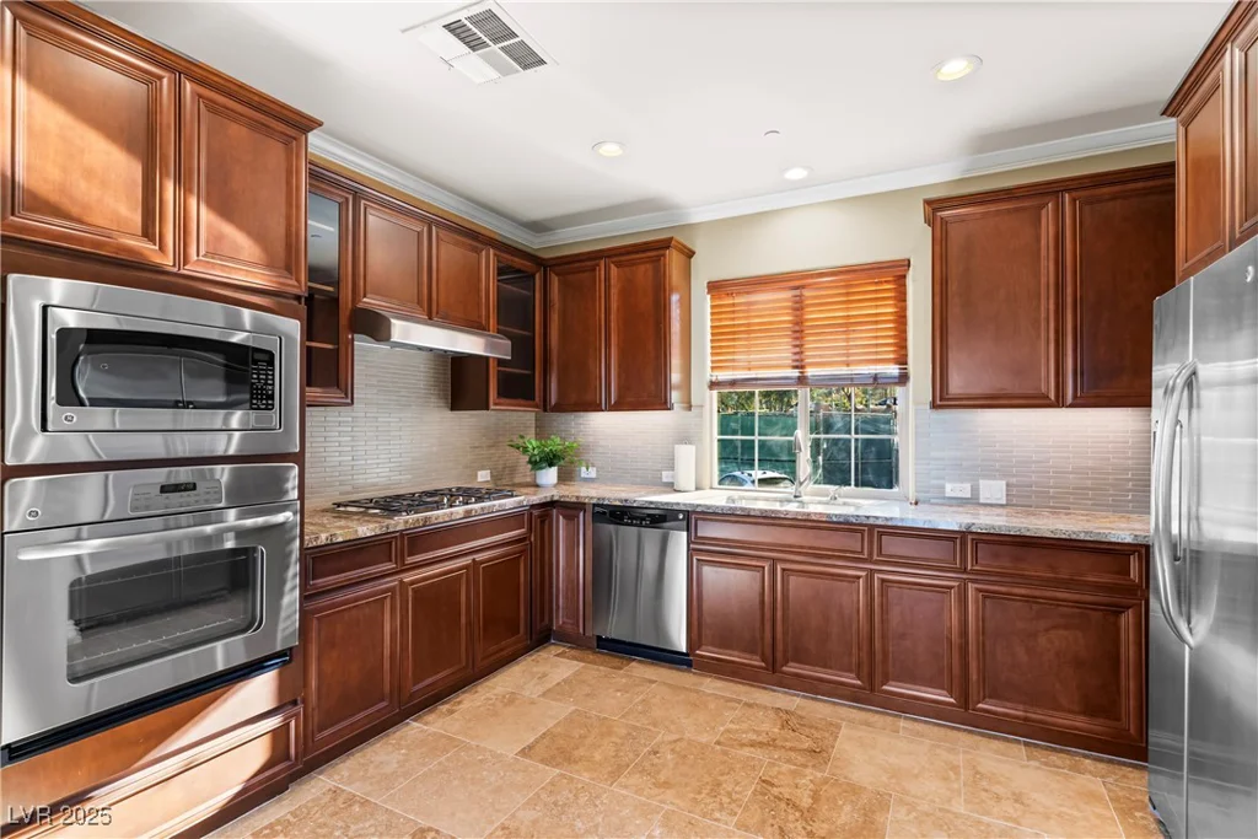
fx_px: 594
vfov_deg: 70.5
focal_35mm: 17
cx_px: 629
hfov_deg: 93.3
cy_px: 420
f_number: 8
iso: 320
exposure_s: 1/80
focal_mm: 17
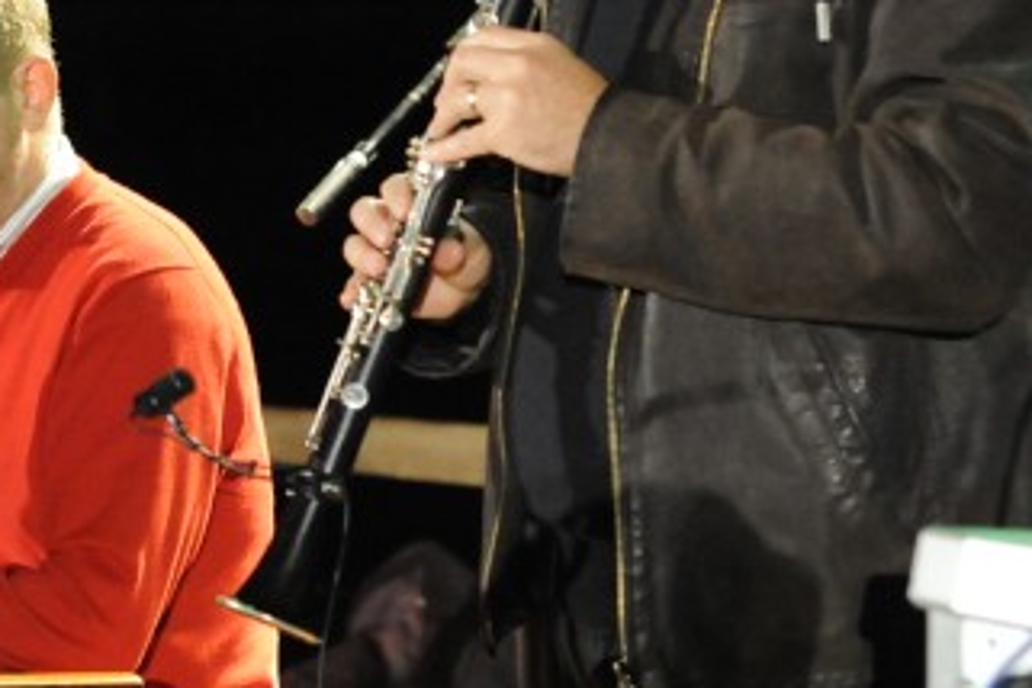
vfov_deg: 9.8
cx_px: -35
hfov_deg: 14.4
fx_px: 4013
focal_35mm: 140
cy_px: 88
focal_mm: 50
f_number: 2.8
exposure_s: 1/100
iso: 6400
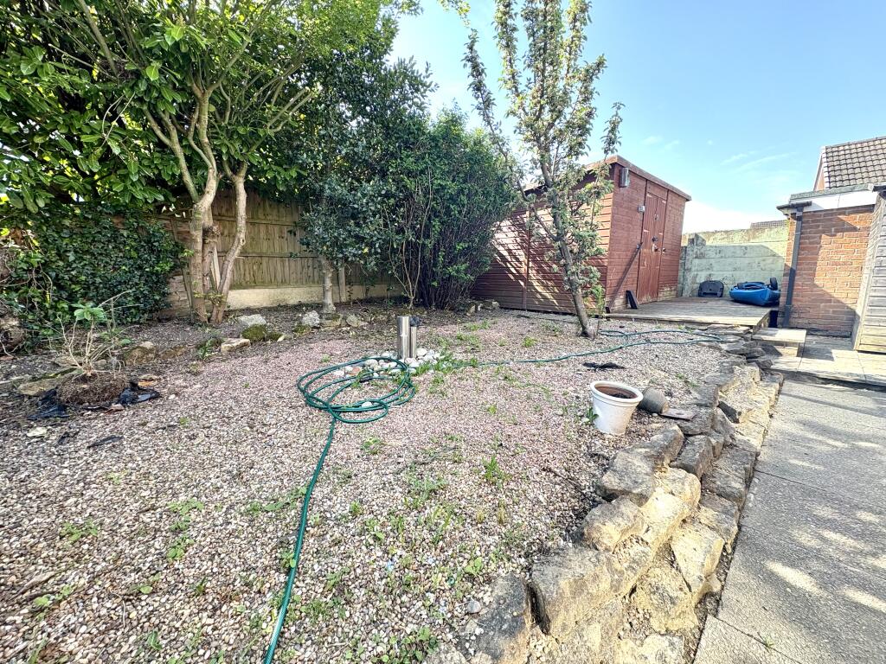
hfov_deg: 102.1
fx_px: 358
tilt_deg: -7.1
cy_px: 332
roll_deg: +2.9
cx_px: 443
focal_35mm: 14
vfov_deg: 85.7
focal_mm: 2.22
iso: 32
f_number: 2.2
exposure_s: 1/101
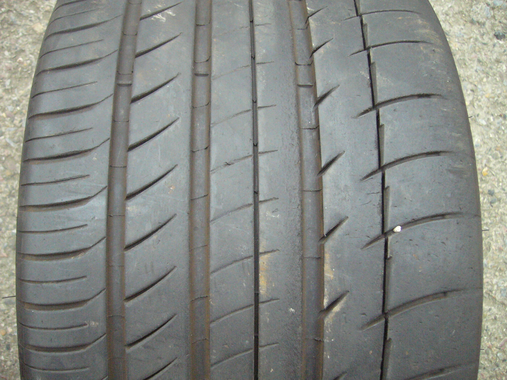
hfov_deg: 52.6
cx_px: 254
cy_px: 190
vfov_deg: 40.7
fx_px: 513
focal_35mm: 35
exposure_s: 1/80
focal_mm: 5.8
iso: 400
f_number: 2.8
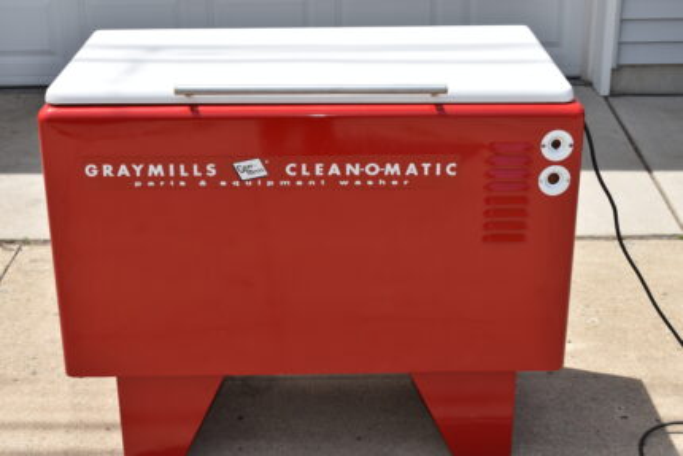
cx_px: 342
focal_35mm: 57
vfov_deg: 23.8
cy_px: 228
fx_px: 1082
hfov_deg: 35.0
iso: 100
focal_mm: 38
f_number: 11
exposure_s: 1/200
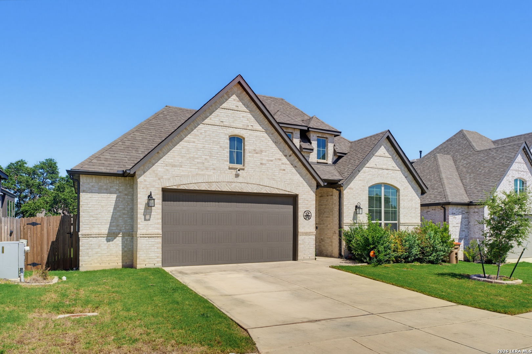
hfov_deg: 73.7
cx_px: 266
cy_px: 177
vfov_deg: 53.1
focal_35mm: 24
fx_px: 355
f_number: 8
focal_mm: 24
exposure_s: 1/320
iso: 250
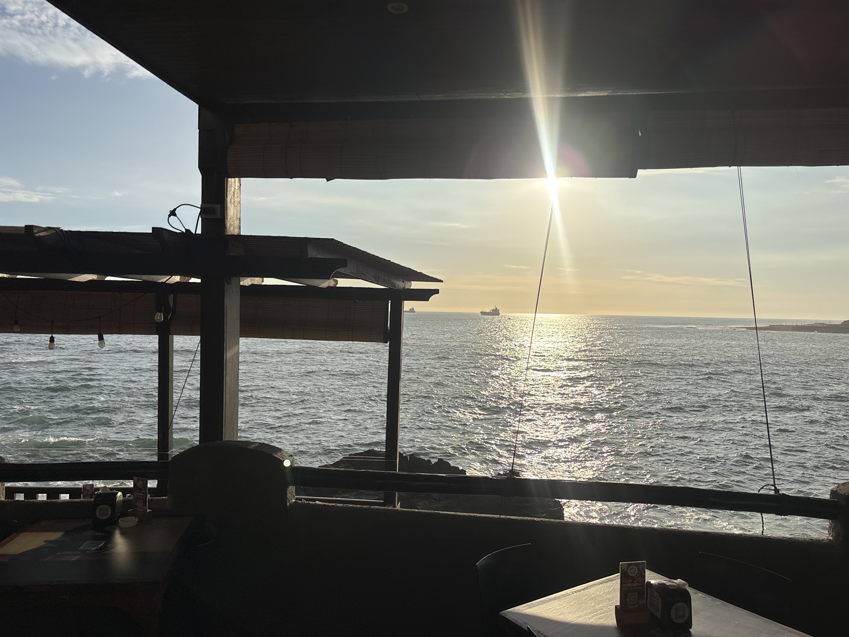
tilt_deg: -2.2
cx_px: 424
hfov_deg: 67.3
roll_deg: -0.5
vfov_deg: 53.1
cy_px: 318
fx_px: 638
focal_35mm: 26
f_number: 1.6
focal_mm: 5.96
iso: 50
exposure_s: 1/13889
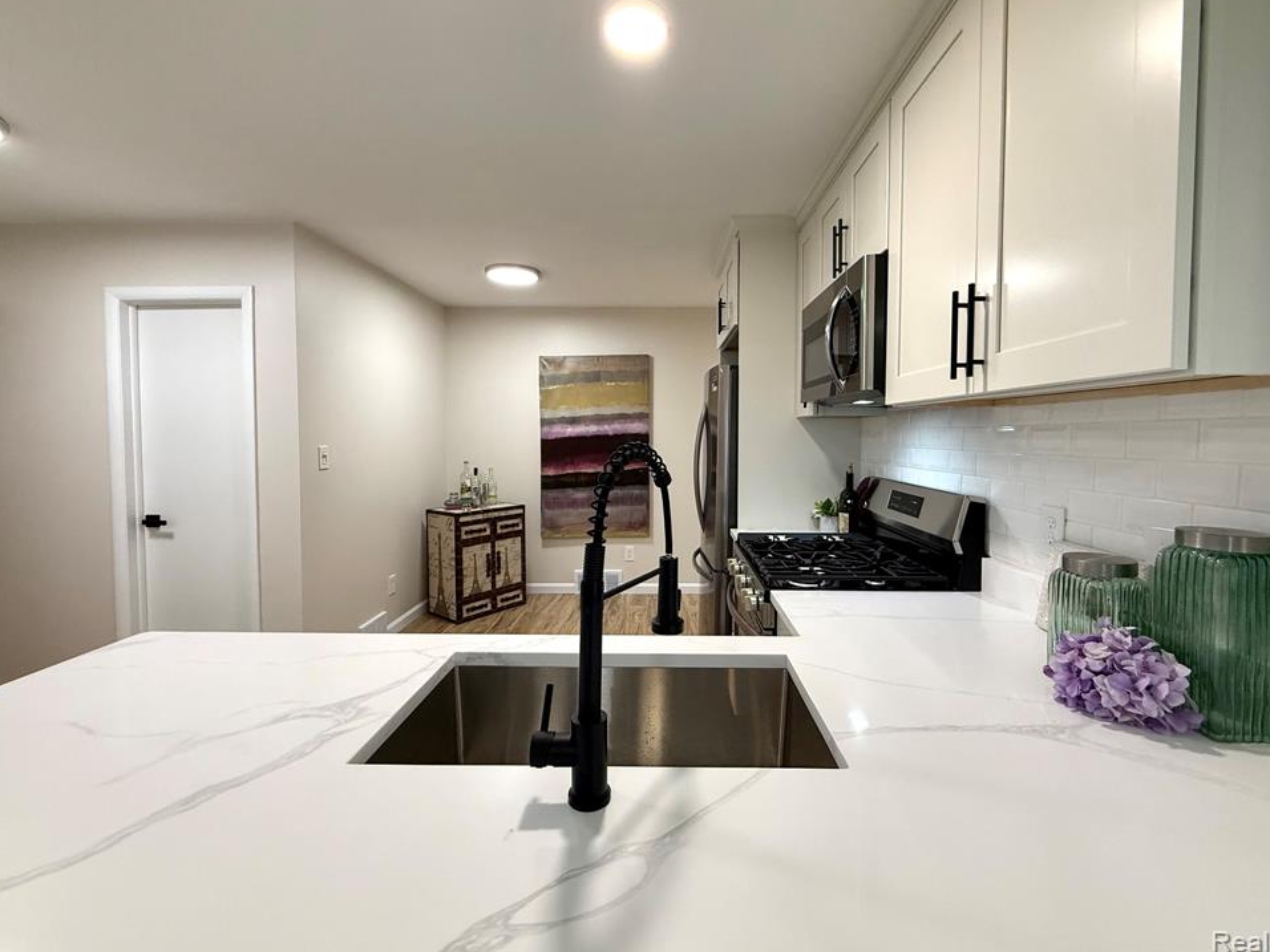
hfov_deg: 98.1
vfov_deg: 81.7
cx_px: 666
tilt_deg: -2.9
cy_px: 453
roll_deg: +0.1
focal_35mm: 15
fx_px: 550
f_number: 2.2
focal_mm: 2.22
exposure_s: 1/120
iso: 320
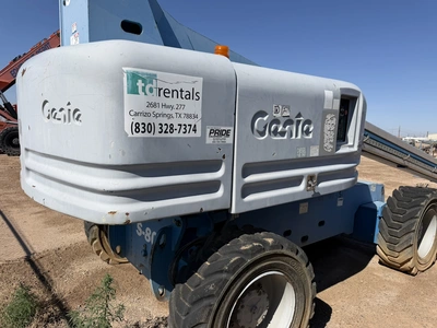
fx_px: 303
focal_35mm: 24
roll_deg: -2.7
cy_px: 164
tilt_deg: -7.5
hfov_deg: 71.6
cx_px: 218
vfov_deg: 56.8
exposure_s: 1/8130
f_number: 1.78
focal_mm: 6.76
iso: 80
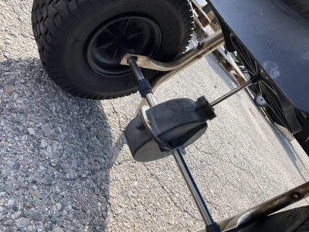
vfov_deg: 48.2
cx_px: 154
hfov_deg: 61.7
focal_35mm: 29
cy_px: 116
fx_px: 259
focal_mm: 3
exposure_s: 1/666
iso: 25
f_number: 1.8
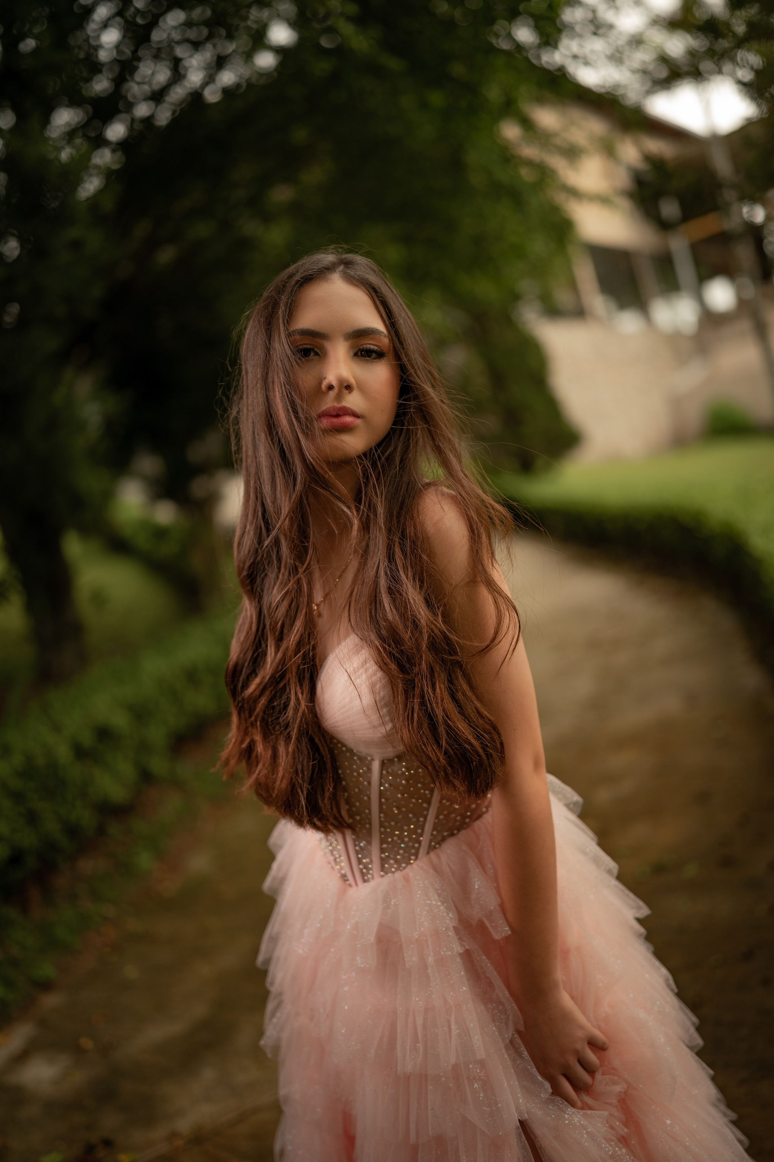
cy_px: 581
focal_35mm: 35
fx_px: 1129
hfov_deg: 37.9
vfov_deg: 54.4
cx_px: 387
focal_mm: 35
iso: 64
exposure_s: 1/500
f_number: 1.2
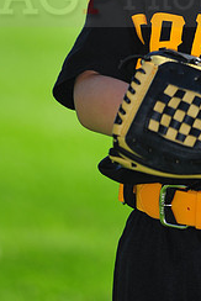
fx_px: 3972
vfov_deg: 4.3
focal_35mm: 475
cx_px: 213
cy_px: -12
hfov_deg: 2.9
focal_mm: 200
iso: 200
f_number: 4
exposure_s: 1/1000
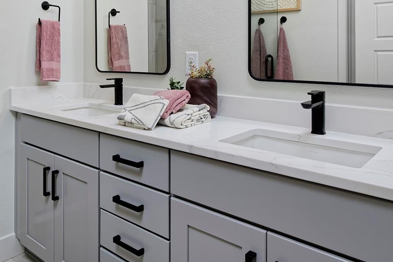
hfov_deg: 55.2
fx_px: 360
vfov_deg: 38.6
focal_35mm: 33
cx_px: 111
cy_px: 57
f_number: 13
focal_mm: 19
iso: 800
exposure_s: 1/200
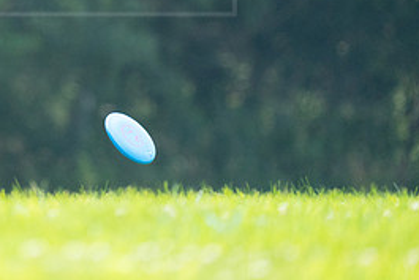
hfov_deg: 1.6
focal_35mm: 1312
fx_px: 15278
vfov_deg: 1.0
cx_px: -24
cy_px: -9
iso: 4000
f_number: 6.3
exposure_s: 1/4000
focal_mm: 600
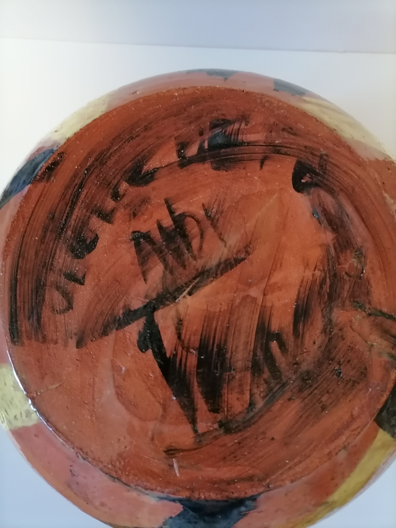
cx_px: 198
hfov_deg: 53.1
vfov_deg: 67.3
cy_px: 264
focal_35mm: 26
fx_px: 397
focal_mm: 5.4
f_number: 1.8
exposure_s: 1/25
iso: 640
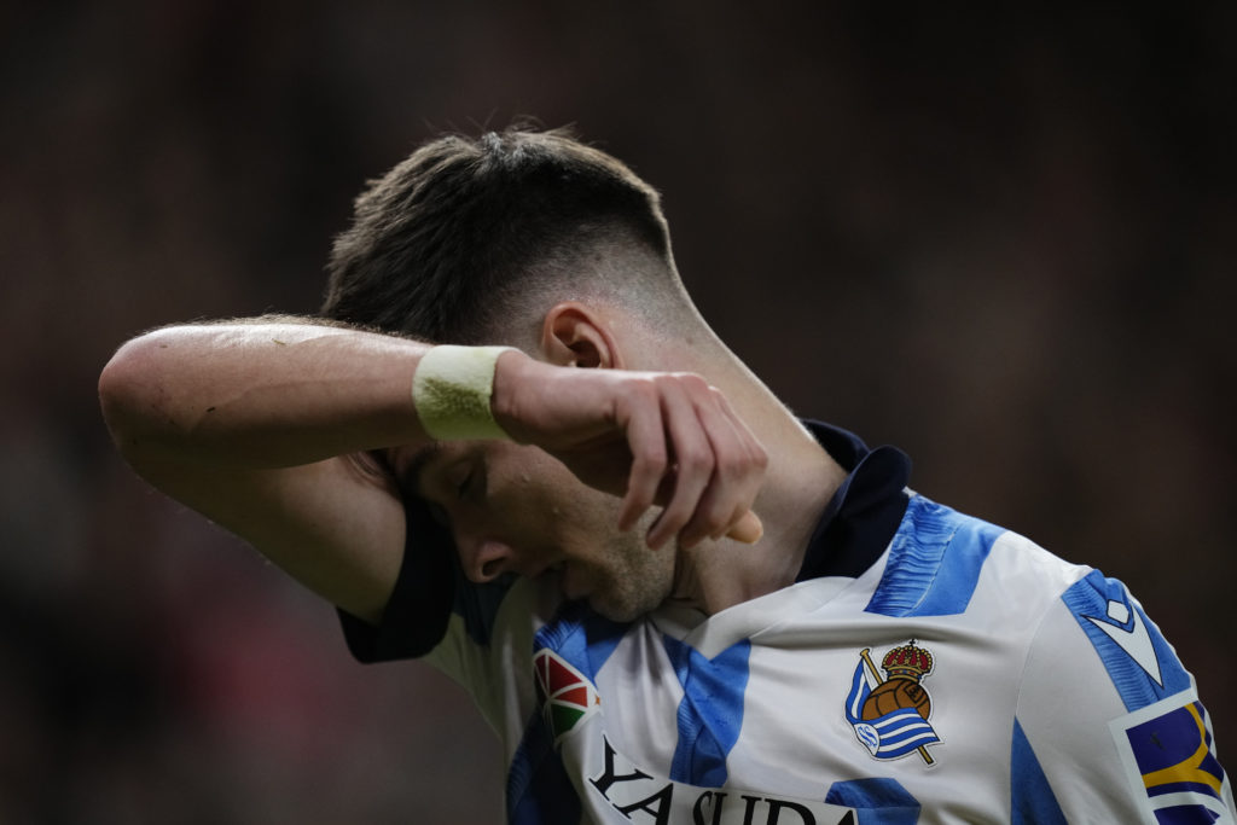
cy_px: 412
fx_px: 13745
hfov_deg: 5.2
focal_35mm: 400
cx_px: 618
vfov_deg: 3.4
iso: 2500
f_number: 2.8
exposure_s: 1/2000
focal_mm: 400
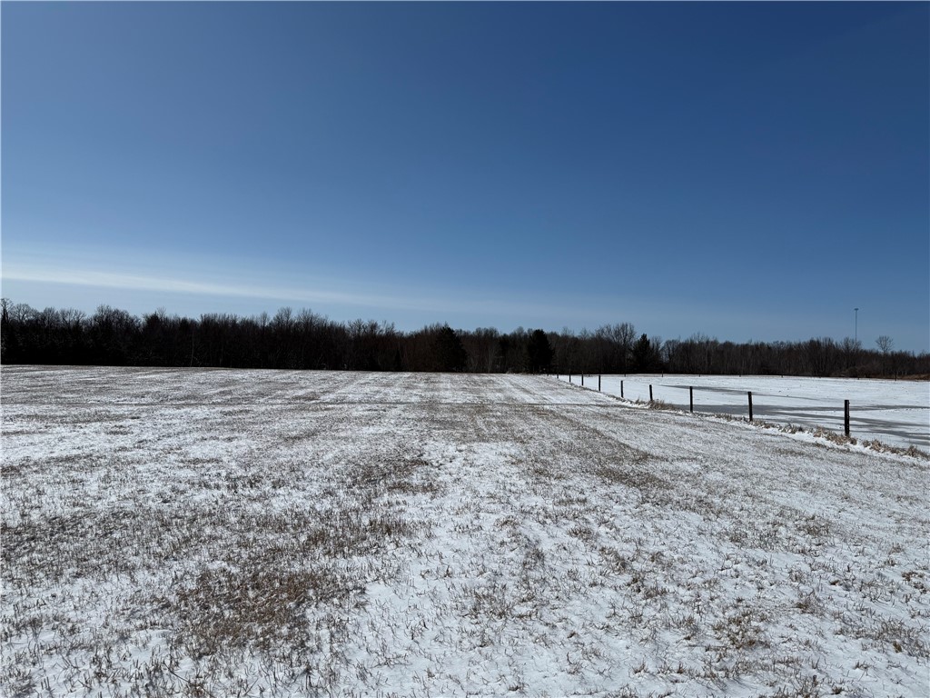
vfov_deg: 56.8
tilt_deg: +1.8
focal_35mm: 24
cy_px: 349
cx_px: 465
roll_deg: -2.1
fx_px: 645
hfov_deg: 71.6
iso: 64
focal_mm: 6.76
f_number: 1.78
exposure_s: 1/17544
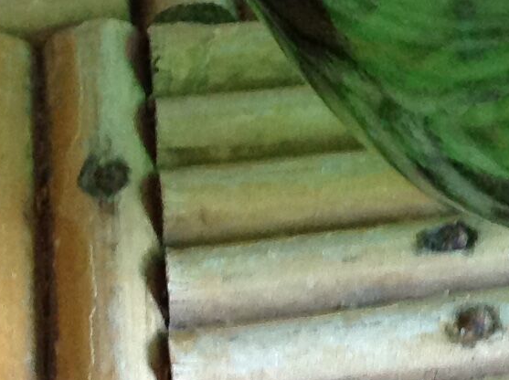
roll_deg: -4.7
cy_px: -331
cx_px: 673
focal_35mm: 163
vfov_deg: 8.7
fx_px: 2393
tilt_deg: -30.7
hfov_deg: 11.8
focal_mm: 4.28
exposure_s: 1/15
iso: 200
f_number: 2.4
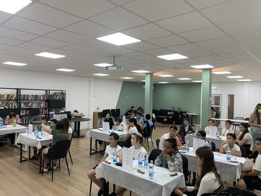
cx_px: 130
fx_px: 196
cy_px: 98
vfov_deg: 53.1
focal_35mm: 26
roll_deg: -2.8
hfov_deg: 67.3
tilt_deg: -2.0
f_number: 1.8
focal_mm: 4.25
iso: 100
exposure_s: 1/110
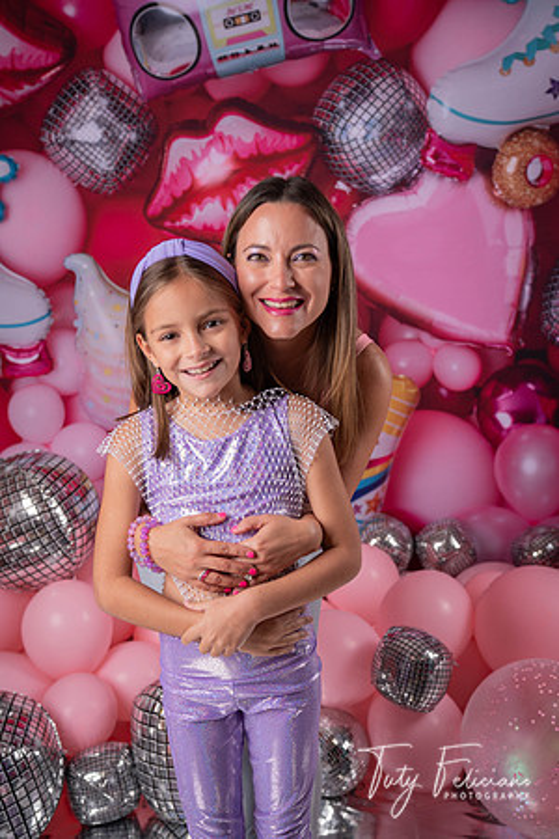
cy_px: 420
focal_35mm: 44
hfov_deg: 30.5
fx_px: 1025
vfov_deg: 44.5
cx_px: 280
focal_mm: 44
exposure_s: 1/125
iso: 80
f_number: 3.5
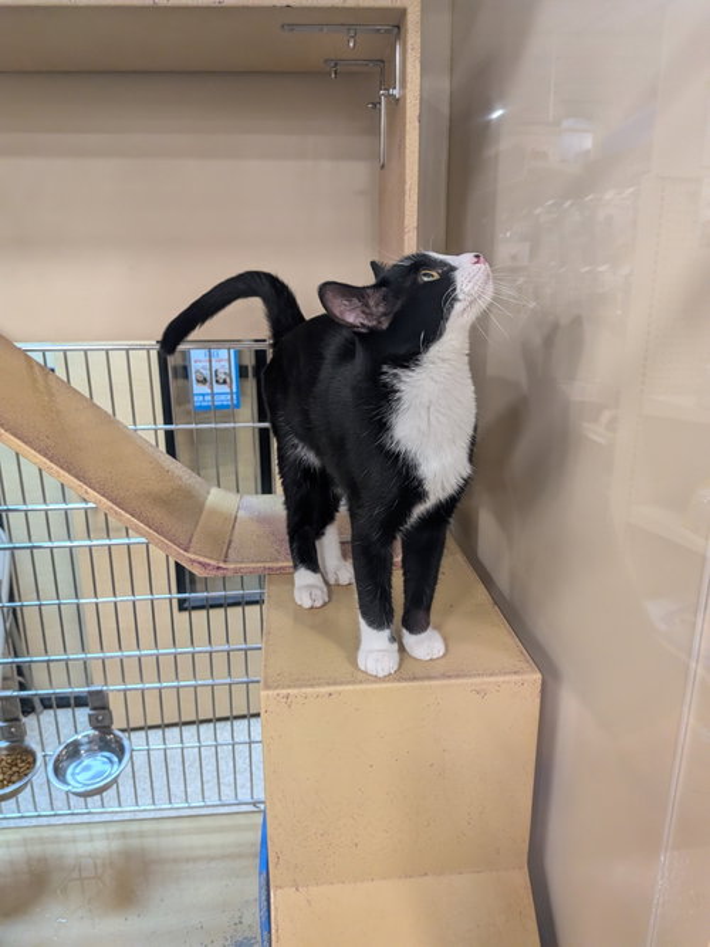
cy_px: 474
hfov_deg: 56.8
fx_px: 657
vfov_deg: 71.6
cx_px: 355
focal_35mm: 24
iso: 65
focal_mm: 4.53
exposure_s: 1/120
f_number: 1.7
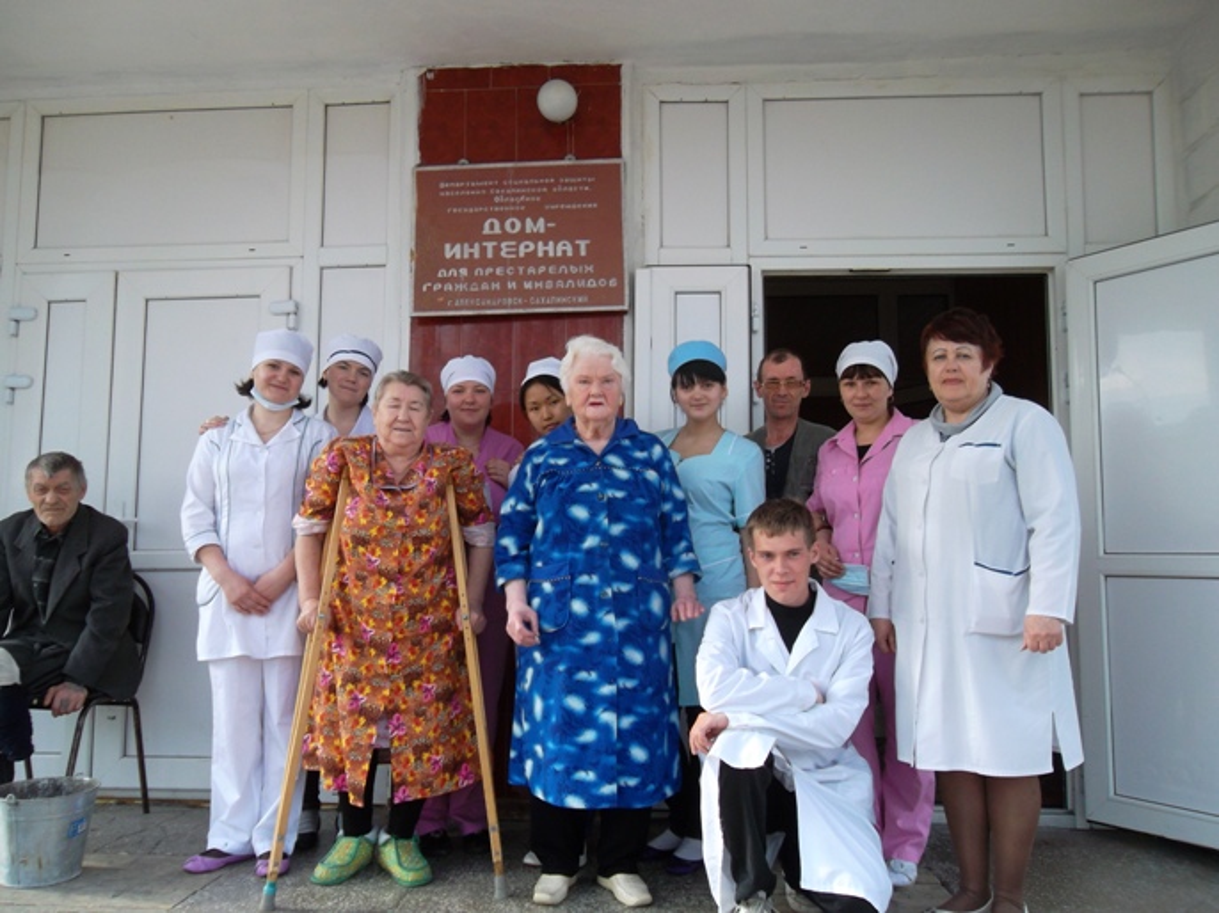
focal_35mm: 27
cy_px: 456
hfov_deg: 65.3
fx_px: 950
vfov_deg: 51.3
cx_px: 610
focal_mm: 4.9
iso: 80
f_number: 3.5
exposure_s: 1/120
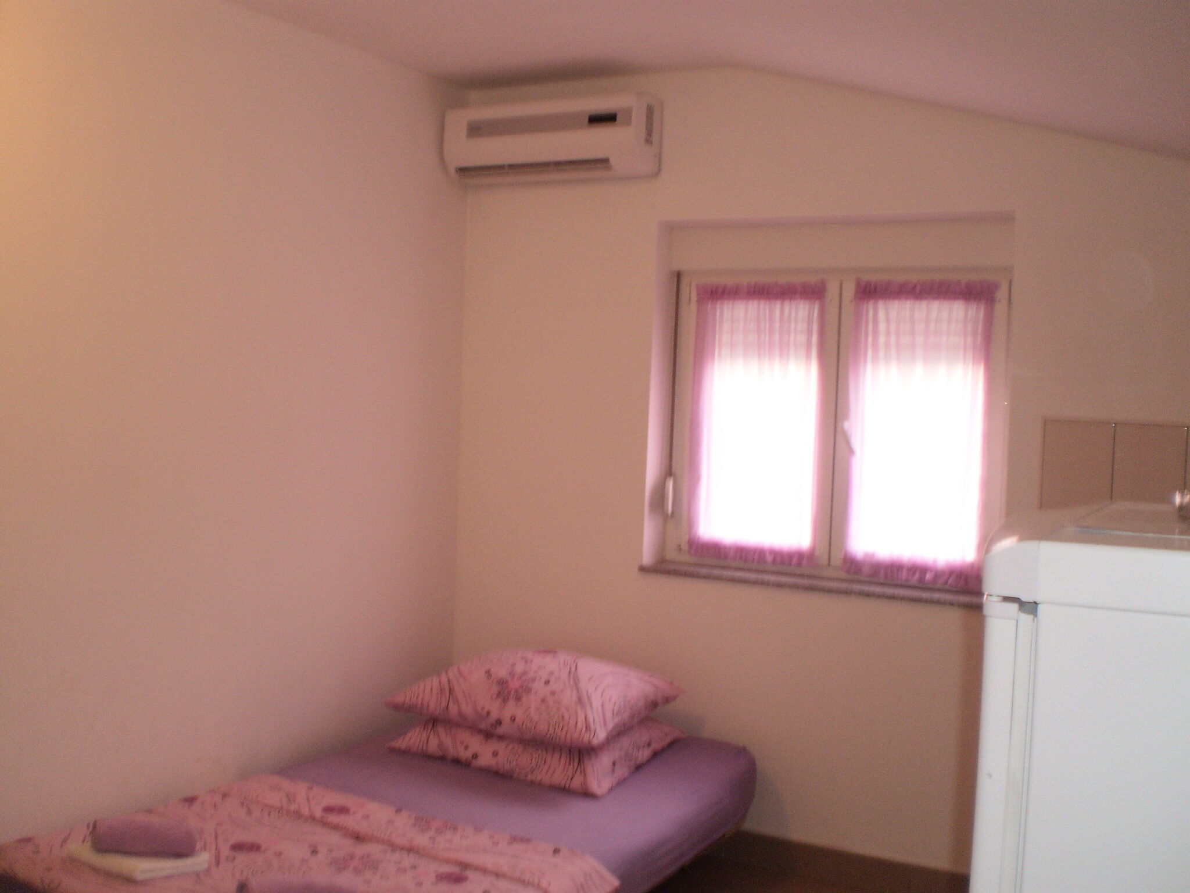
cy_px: 446
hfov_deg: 51.4
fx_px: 1238
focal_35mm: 36
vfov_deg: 39.7
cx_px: 595
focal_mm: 6.3
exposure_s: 1/30
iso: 125
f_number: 3.1
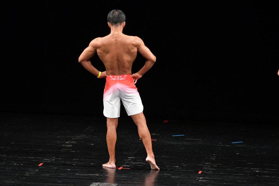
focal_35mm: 270
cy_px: 93
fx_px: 2092
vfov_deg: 5.1
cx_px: 140
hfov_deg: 7.6
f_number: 5.6
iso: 3200
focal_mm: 180
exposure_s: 1/400
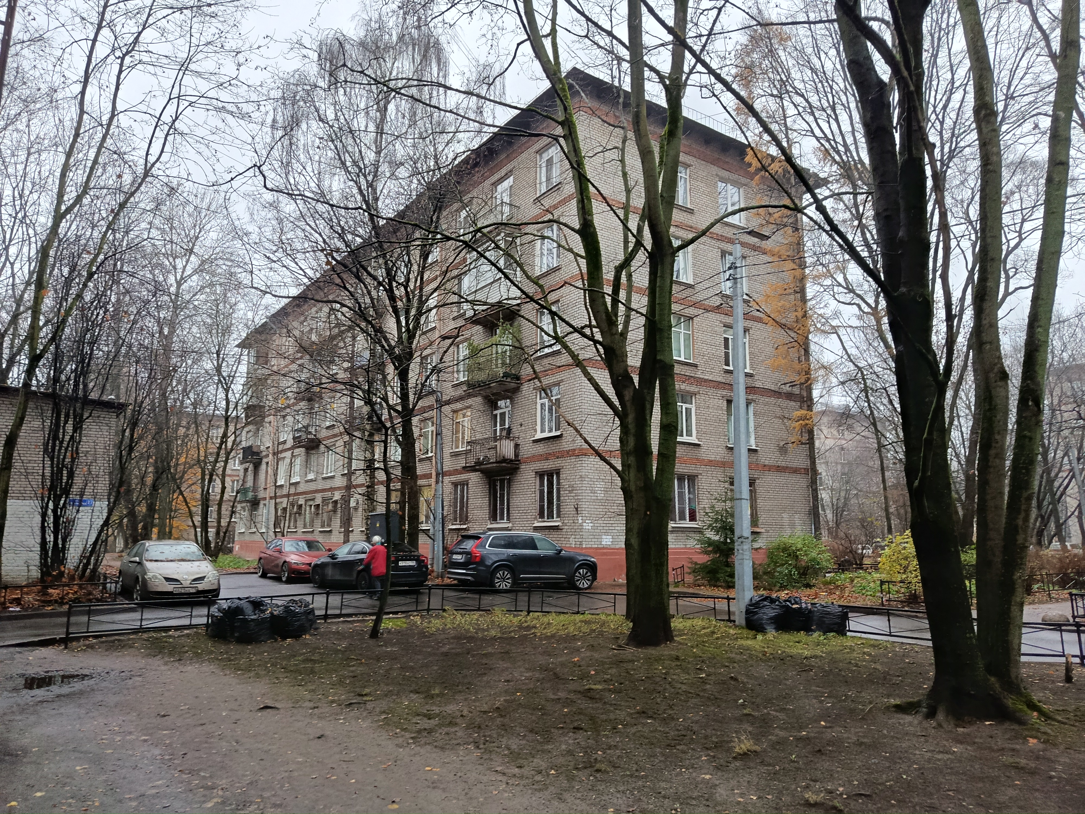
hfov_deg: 71.6
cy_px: 407
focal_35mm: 24
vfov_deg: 56.8
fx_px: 752
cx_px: 542
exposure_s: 1/100
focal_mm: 5.24
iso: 663
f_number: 1.7
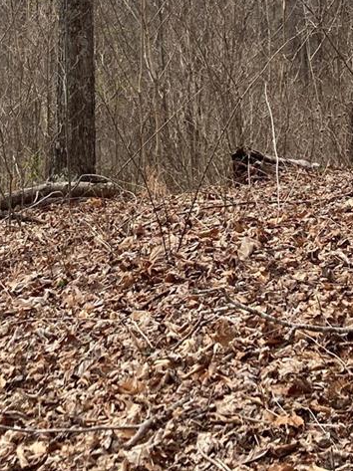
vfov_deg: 20.7
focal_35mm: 91
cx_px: 118
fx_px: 1239
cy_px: -26
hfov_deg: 16.2
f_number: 1.8
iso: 20
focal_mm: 3.99
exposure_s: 1/991
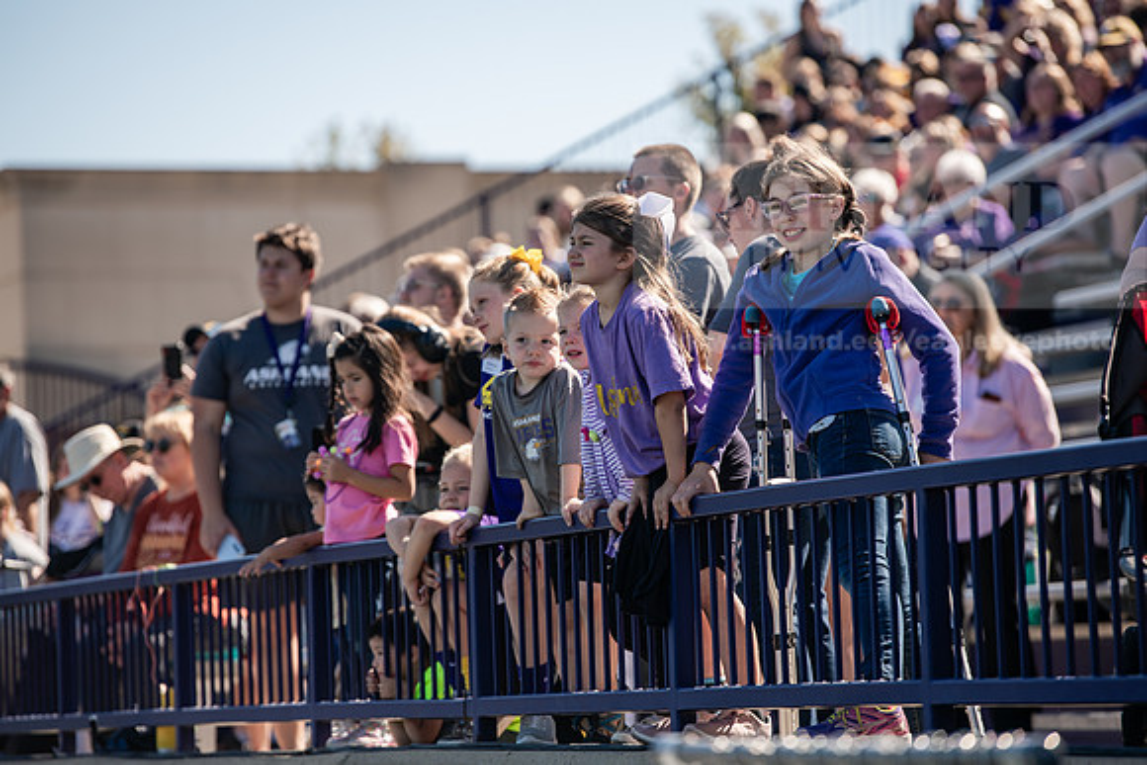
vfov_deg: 7.4
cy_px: 382
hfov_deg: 11.1
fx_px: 5895
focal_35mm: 185
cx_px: 574
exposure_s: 1/500
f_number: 4
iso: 50
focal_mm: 185
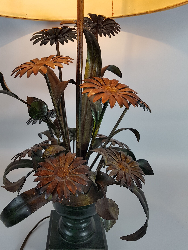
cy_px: 125
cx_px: 94
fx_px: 188
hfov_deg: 53.1
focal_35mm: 26
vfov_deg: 67.3
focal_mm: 4.2
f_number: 1.7
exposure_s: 1/100
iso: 64
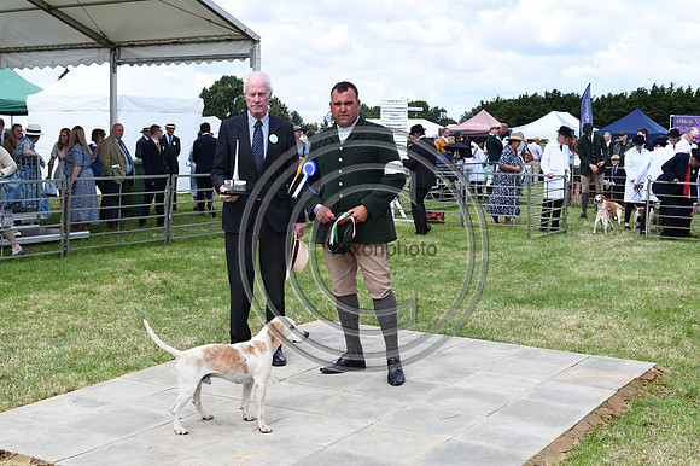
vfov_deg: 27.0
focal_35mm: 50
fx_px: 972
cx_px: 350
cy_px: 233
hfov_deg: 39.6
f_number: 9
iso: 800
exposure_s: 1/1250
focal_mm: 50
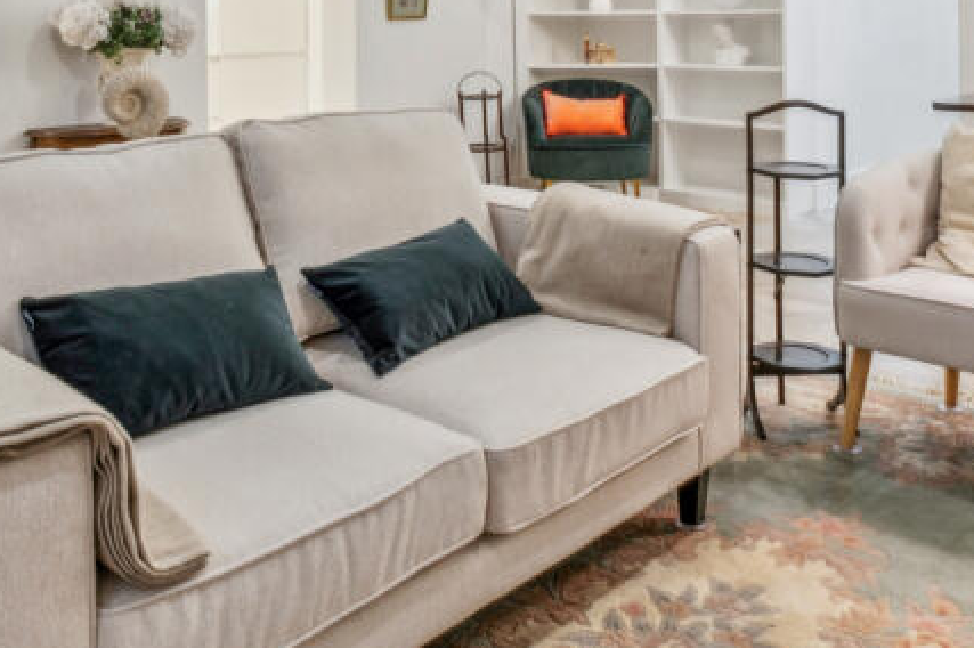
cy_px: 19
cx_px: 497
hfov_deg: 53.2
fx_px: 973
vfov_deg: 34.0
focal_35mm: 36
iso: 400
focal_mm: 10
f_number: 11
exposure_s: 1/5
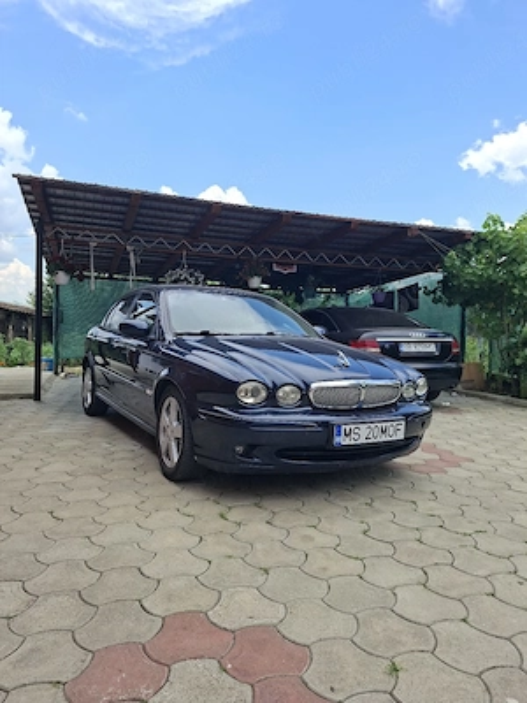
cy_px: 352
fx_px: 467
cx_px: 264
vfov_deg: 73.9
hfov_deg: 58.9
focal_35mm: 23
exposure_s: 1/909
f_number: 1.8
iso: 50
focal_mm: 5.54
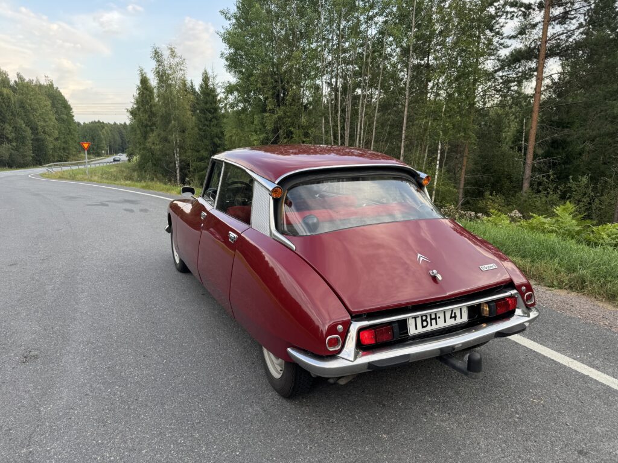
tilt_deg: -10.9
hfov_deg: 71.6
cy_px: 232
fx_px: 428
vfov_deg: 56.8
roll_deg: +0.0
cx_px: 309
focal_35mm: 24
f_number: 1.78
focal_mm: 6.76
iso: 80
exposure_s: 1/354
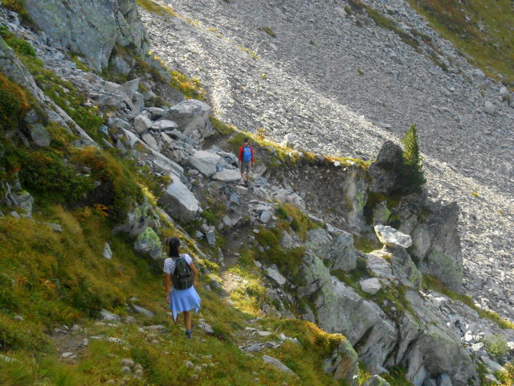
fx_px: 1069
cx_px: 257
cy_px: 193
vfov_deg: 20.4
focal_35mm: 72
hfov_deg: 27.0
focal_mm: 12.8
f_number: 6
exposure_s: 1/250
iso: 250
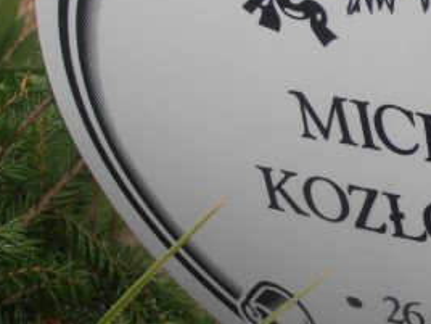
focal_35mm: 136
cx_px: 478
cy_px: 182
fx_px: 1693
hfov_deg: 14.2
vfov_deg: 10.9
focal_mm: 10.04
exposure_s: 1/320
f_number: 4.5
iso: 80
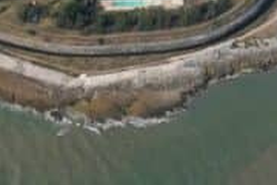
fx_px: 1093
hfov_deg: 14.3
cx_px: 245
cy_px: -337
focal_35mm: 142
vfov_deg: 8.4
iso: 100
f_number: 3.5
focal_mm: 9.3
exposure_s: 1/500
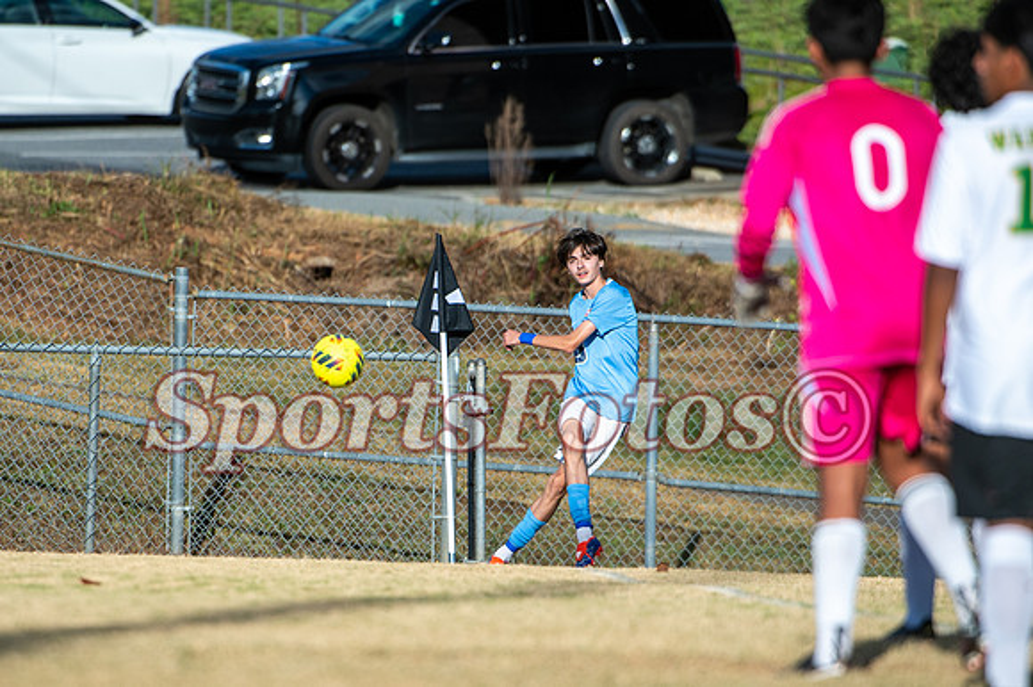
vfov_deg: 2.5
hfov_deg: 3.8
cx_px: 422
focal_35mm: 548
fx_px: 15724
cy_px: 443
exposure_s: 1/2500
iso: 400
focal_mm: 400
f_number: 5
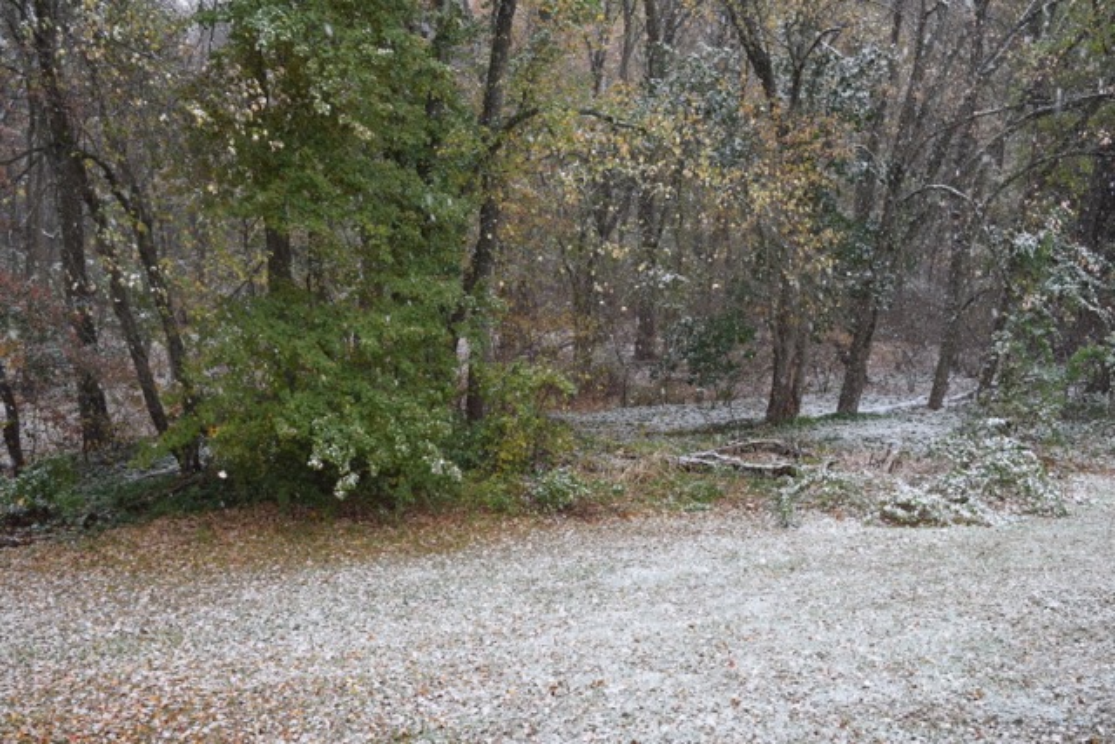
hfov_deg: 53.1
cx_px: 558
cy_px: 372
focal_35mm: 36
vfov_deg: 36.9
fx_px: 1115
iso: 400
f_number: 7.1
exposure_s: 1/200
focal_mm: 24
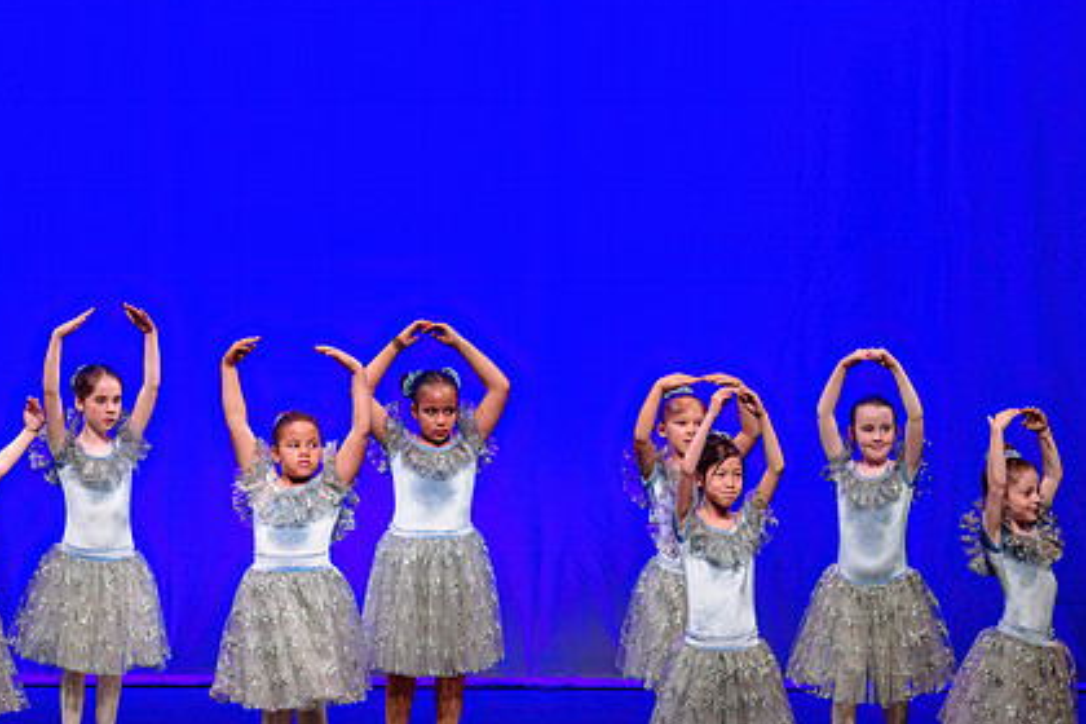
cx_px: 380
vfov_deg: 7.3
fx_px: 5671
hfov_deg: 10.9
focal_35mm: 188
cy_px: 397
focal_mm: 120
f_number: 2.8
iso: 1600
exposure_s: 1/400
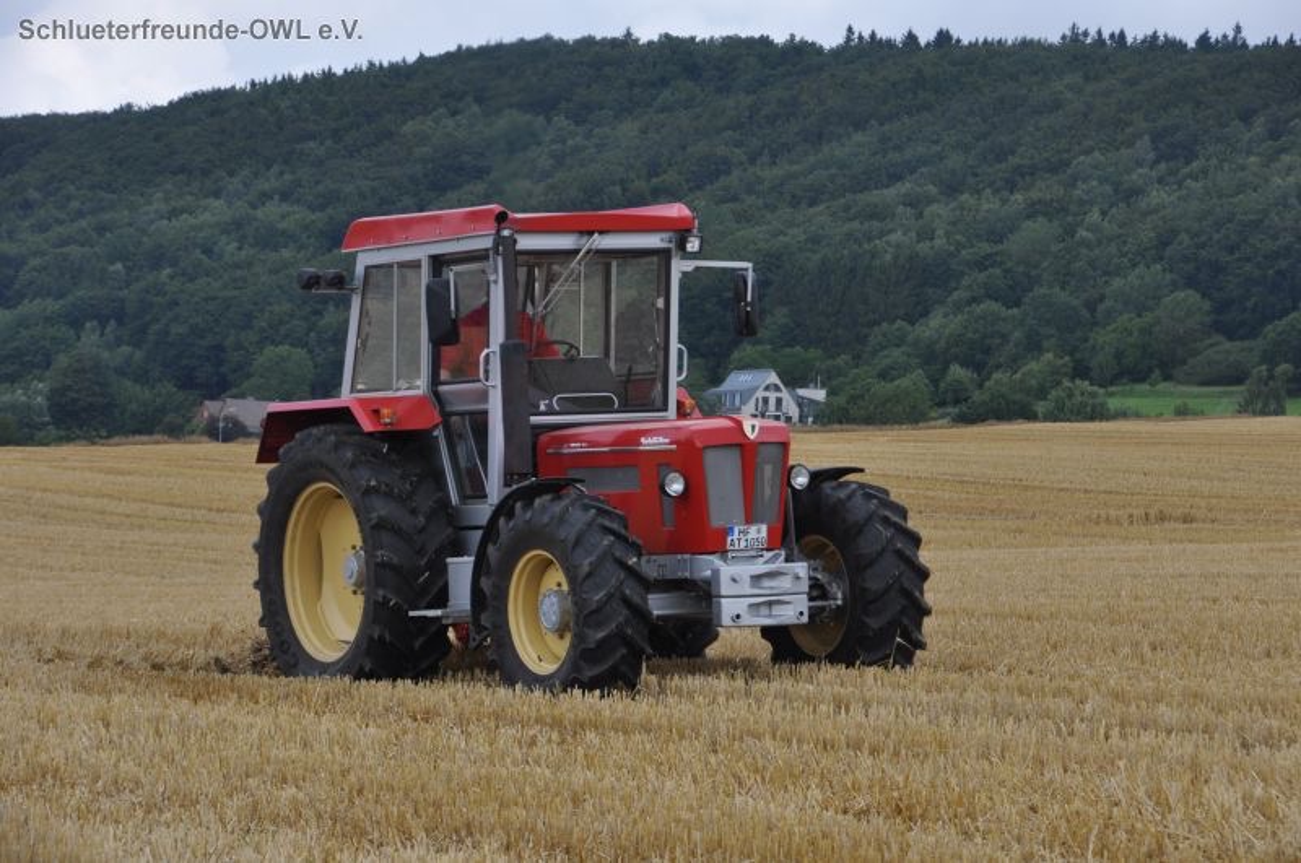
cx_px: 650
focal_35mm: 138
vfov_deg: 9.9
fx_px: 4980
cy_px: 432
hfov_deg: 14.9
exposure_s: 1/320
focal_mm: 92
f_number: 9
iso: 200
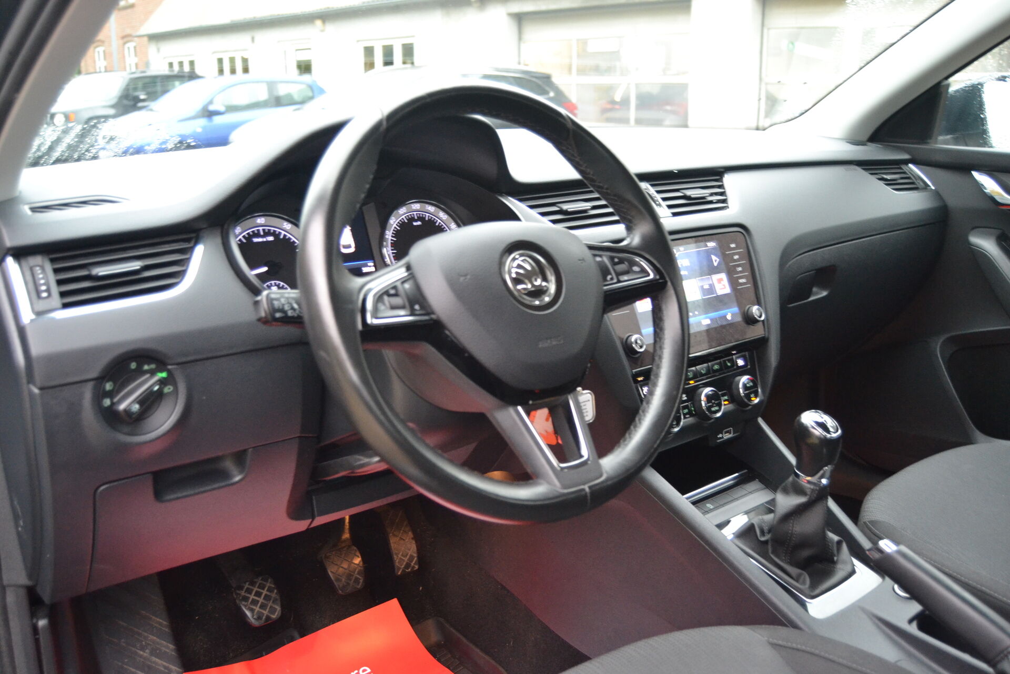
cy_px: 337
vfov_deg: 43.6
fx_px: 842
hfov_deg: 61.9
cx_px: 505
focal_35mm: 30
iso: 1600
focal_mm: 20
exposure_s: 1/60
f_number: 3.5
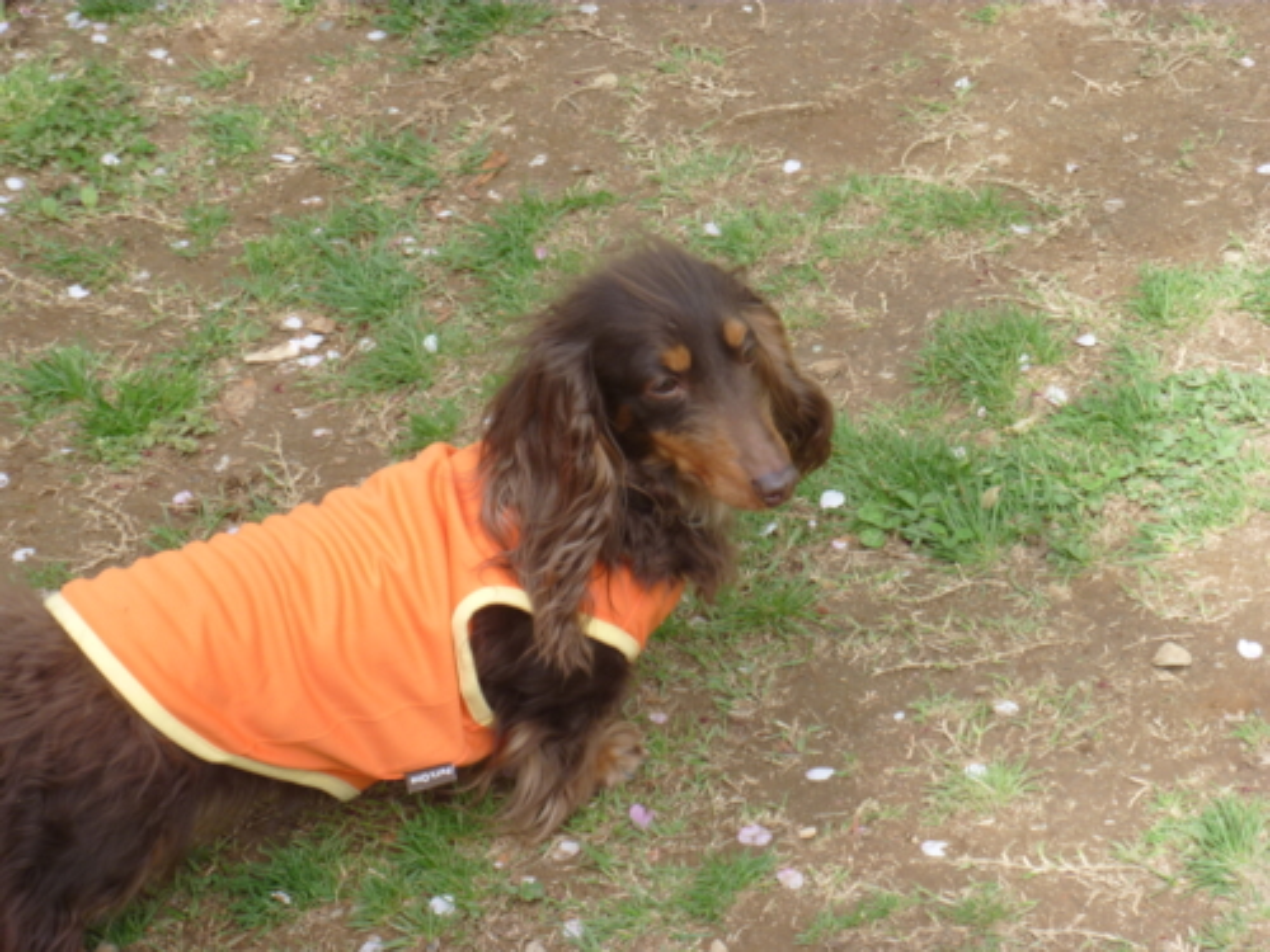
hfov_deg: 16.6
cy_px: 476
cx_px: 635
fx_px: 4366
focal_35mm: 119
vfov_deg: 12.5
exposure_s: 1/100
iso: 100
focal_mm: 21.2
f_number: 5.8
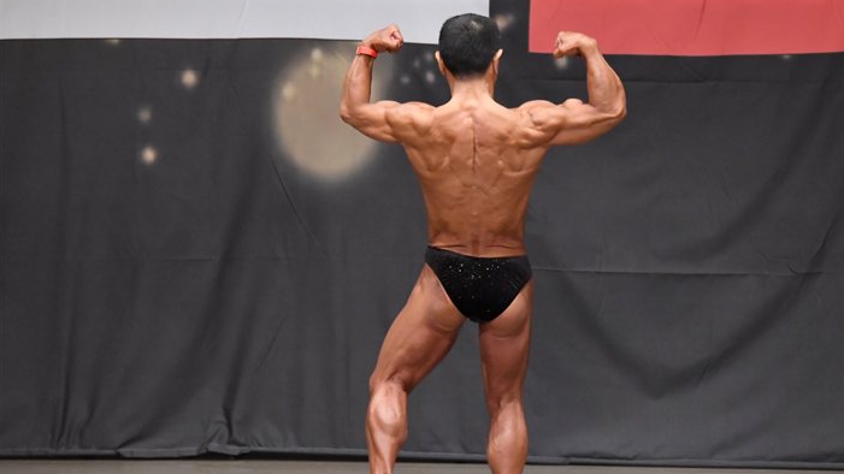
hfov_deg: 7.8
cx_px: 465
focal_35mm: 278
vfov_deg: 4.4
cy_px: 263
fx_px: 6220
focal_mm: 160
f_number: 5.6
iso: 6400
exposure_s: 1/400
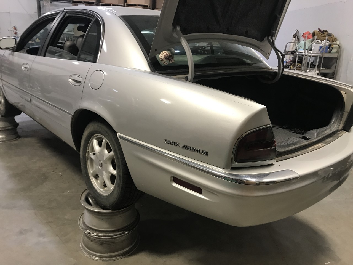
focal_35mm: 28
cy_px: 132
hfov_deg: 63.4
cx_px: 176
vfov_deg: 49.7
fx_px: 286
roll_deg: -3.1
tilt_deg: -17.2
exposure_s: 1/20
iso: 40
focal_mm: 3.99
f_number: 1.8
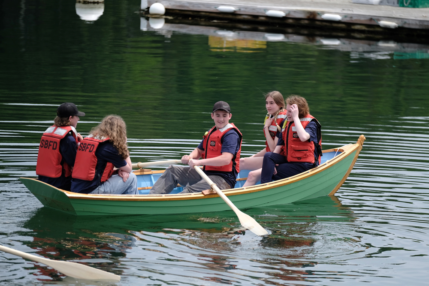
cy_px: 143
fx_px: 2503
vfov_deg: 6.5
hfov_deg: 9.8
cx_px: 214
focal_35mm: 210
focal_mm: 140
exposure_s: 1/1400
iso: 160
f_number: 2.8
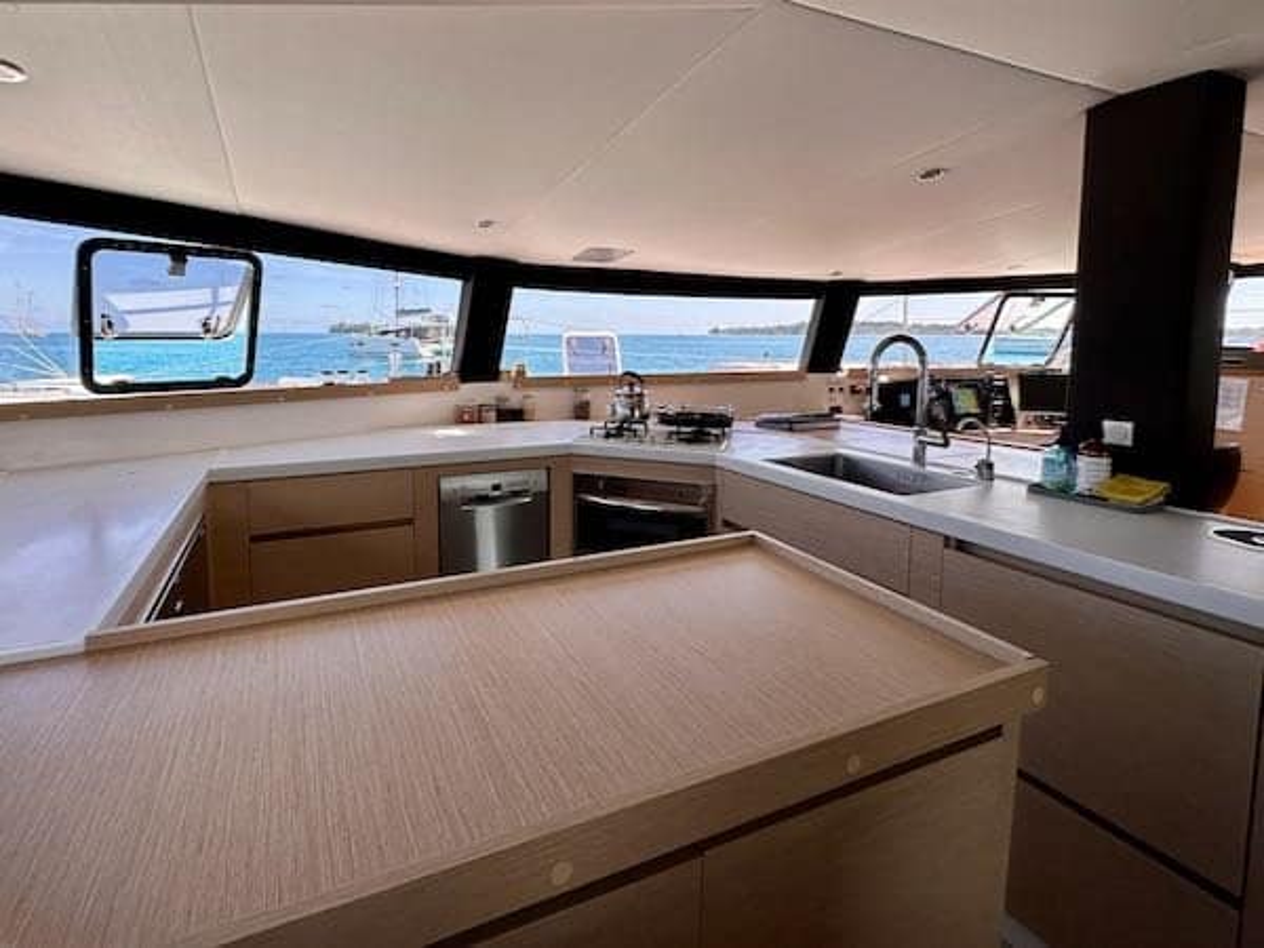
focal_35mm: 14
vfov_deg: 85.7
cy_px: 474
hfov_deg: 102.1
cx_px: 632
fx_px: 511
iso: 40
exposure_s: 1/416
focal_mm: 2.22
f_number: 2.2
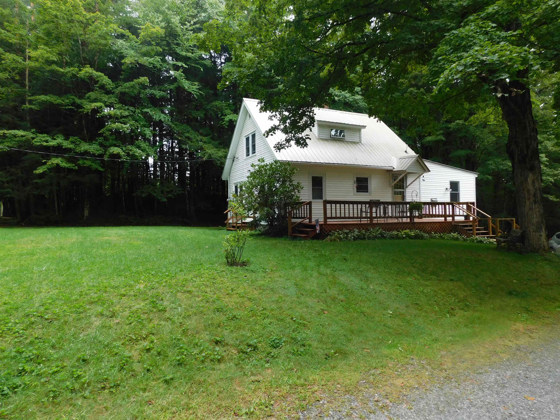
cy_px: 210
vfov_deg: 58.9
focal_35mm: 23
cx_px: 280
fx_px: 372
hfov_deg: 73.9
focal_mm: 4
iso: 125
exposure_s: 1/125
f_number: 3
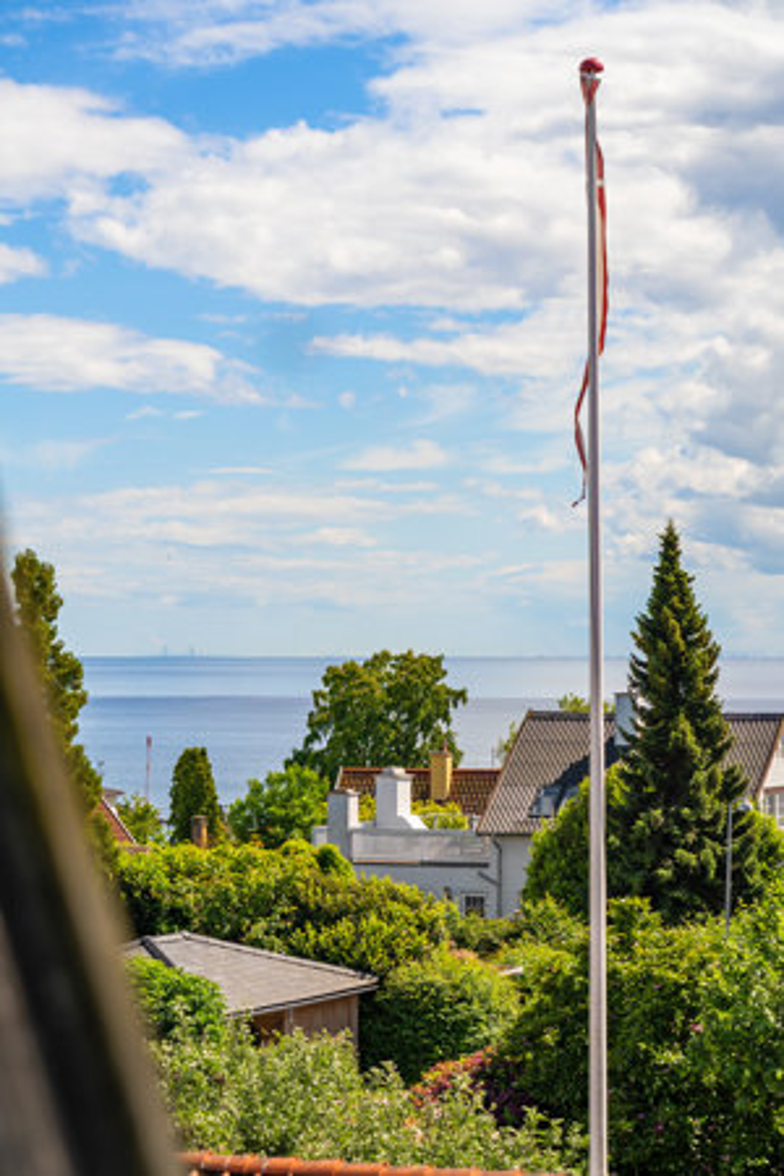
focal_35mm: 105
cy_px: 588
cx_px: 392
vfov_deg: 19.5
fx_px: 3430
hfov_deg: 13.0
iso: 200
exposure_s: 1/640
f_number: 5.6
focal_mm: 105
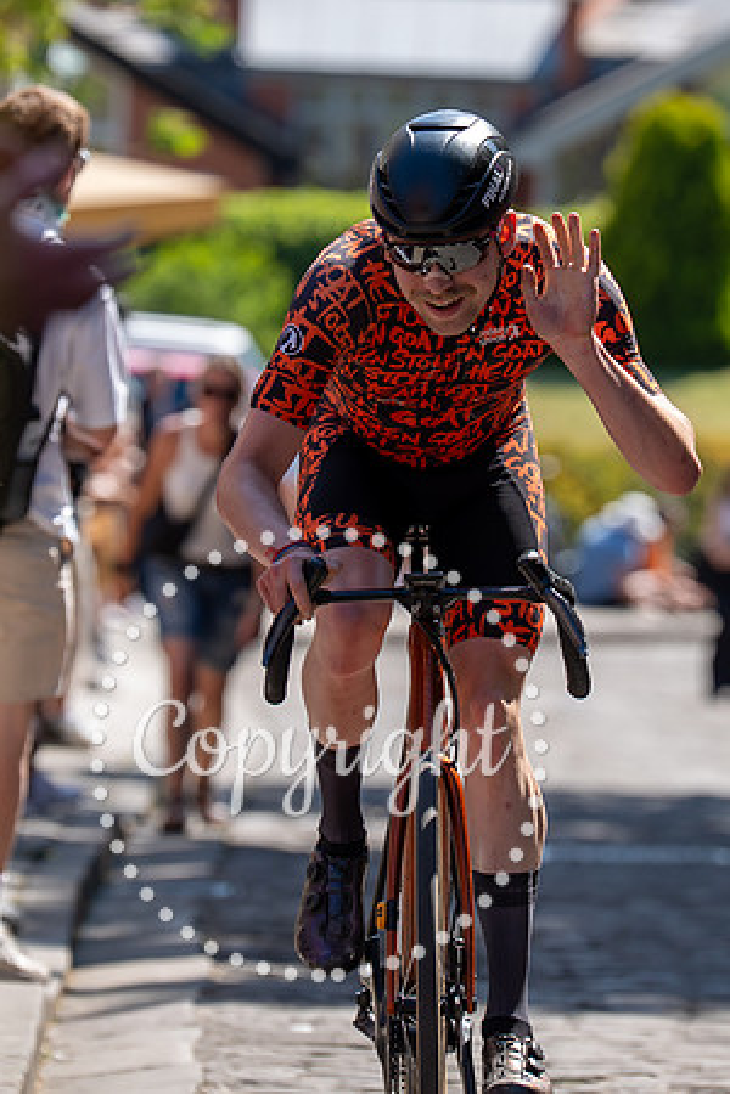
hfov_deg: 3.9
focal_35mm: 353
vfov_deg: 5.8
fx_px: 10737
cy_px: 304
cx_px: 450
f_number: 3.5
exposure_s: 1/1000
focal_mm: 163
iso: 200
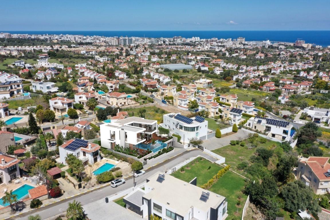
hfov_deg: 65.5
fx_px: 257
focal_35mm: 28
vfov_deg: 46.4
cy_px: 110
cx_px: 165
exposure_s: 1/160
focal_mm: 10.26
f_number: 11
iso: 100
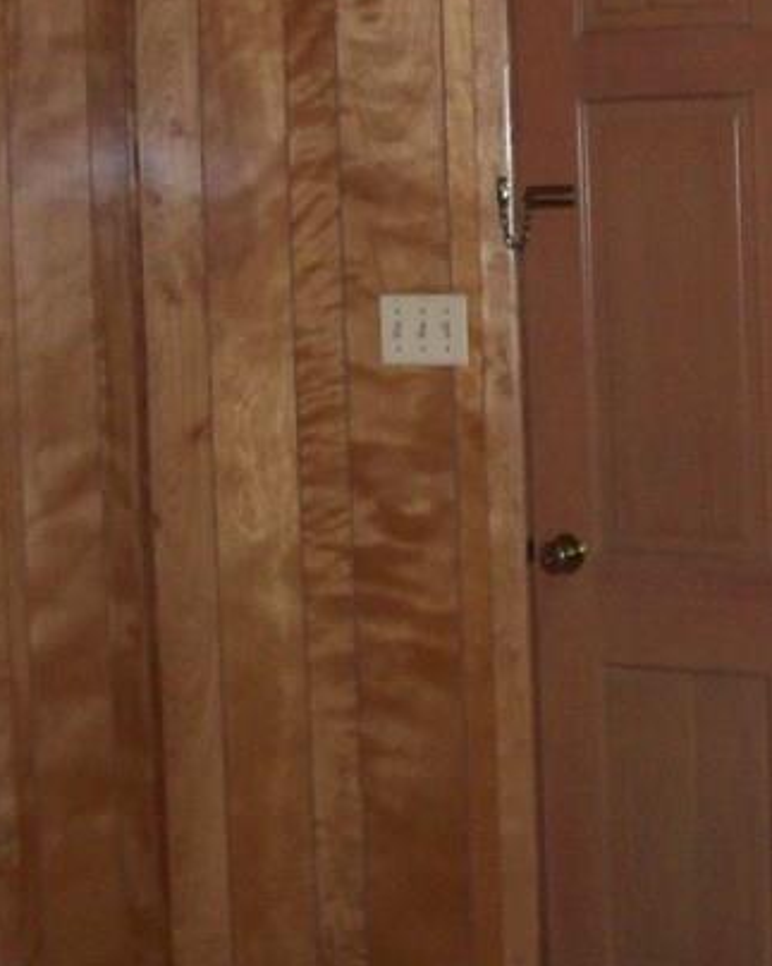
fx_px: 2543
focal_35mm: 89
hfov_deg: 17.1
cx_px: 602
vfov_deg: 21.3
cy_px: 203
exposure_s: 1/64
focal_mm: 6
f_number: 2.7
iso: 200
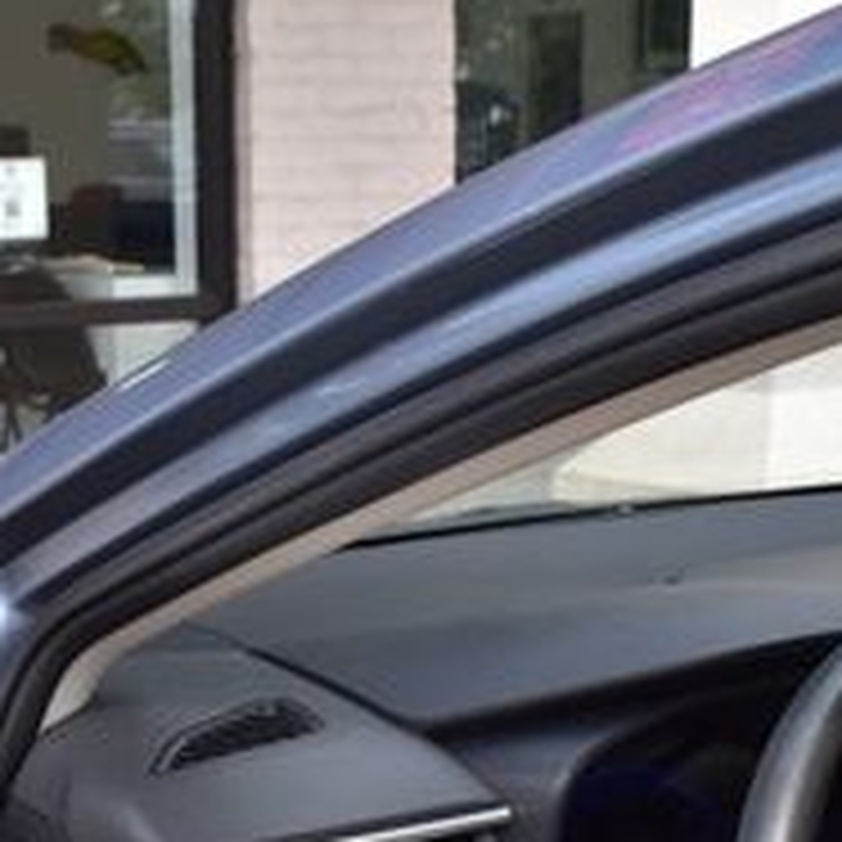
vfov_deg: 19.4
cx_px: 144
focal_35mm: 87
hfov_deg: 19.7
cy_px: 837
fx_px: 2394
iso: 400
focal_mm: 20
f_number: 10
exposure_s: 1/200
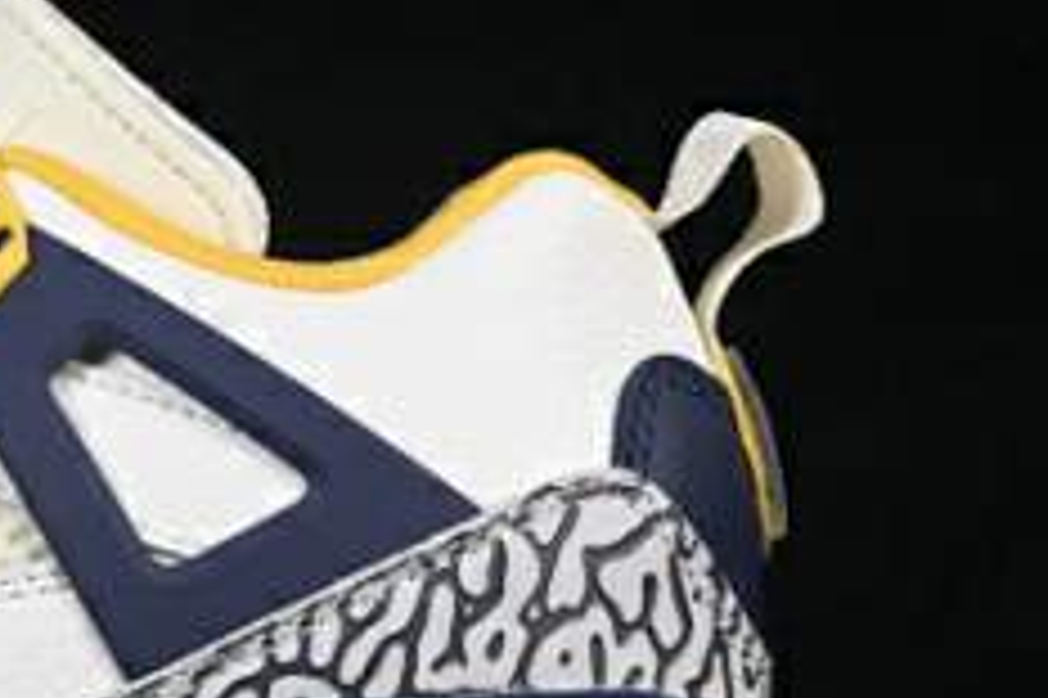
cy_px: 374
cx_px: -292
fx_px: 6836
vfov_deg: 5.8
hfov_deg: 8.6
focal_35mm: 235
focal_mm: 50
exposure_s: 1/80
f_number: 8
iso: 160
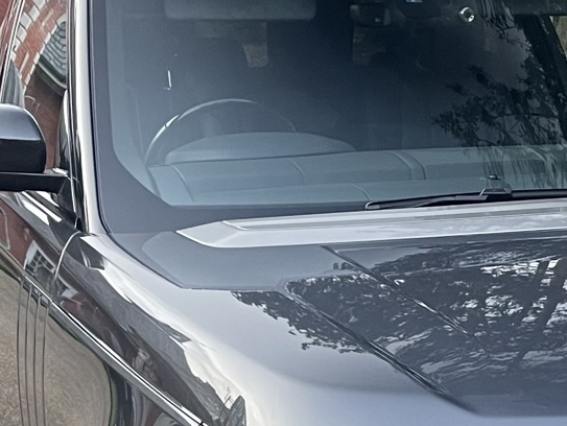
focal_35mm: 98
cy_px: 347
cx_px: 531
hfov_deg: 19.6
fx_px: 1606
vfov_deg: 15.0
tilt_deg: -13.8
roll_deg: +0.1
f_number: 1.6
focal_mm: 5.1
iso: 320
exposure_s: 1/59
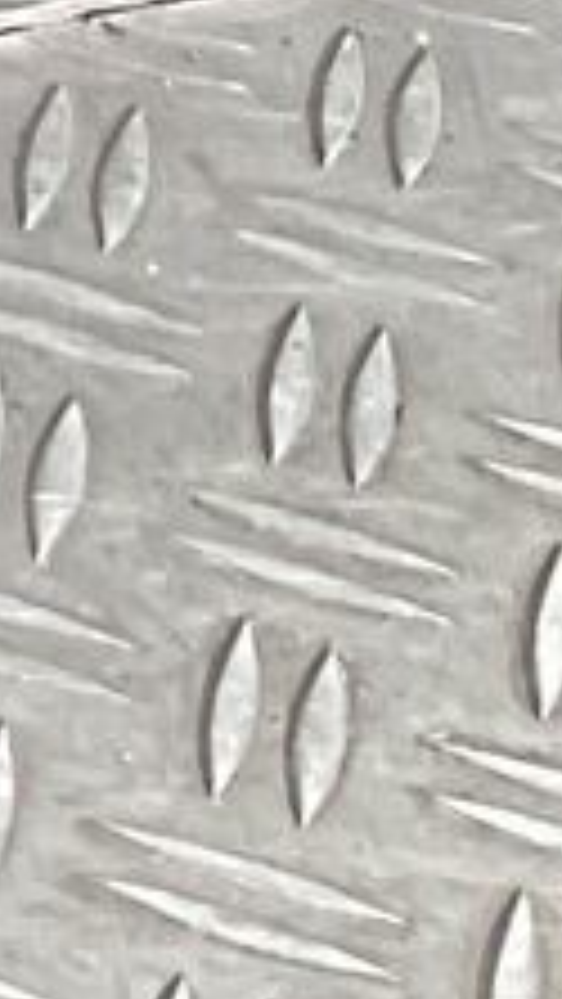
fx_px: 7598
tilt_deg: -21.4
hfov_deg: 3.8
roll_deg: -5.1
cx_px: -2315
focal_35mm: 287
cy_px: -2056
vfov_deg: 6.8
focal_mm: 3
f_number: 1.8
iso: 25
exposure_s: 1/100
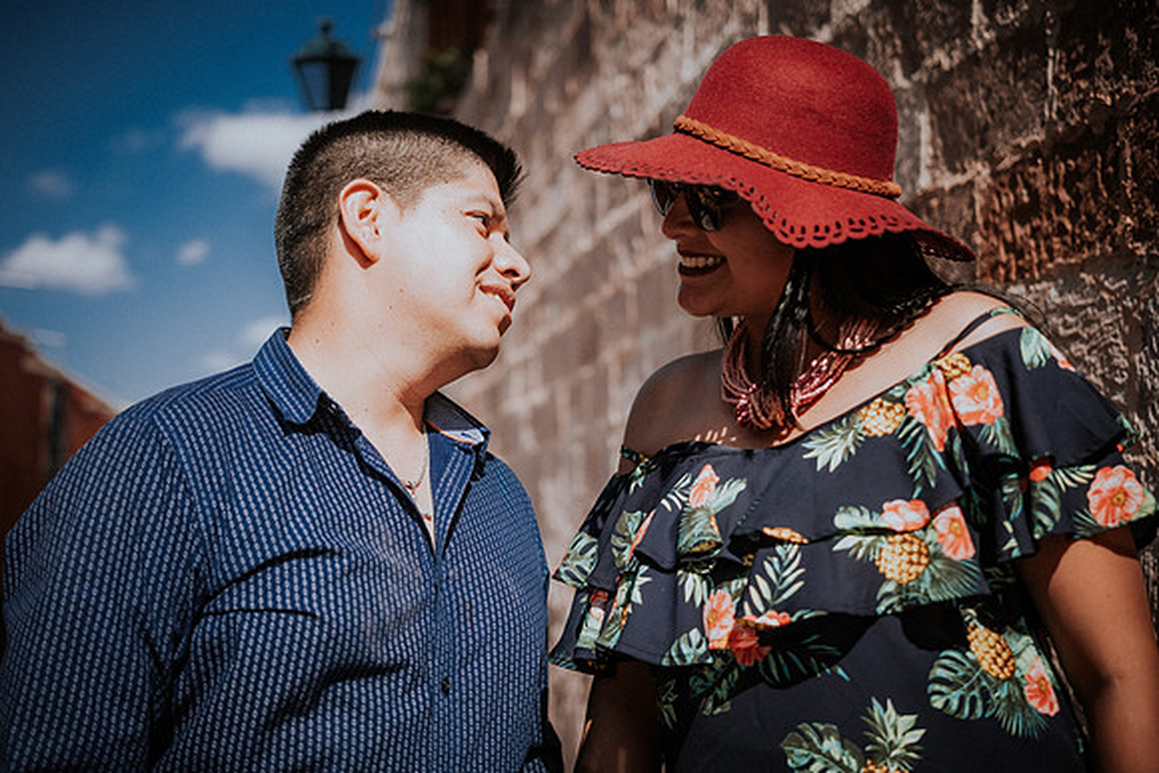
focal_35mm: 52
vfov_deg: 25.8
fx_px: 1691
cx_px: 580
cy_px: 386
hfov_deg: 37.8
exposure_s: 1/4000
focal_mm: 35
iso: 100
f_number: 1.8
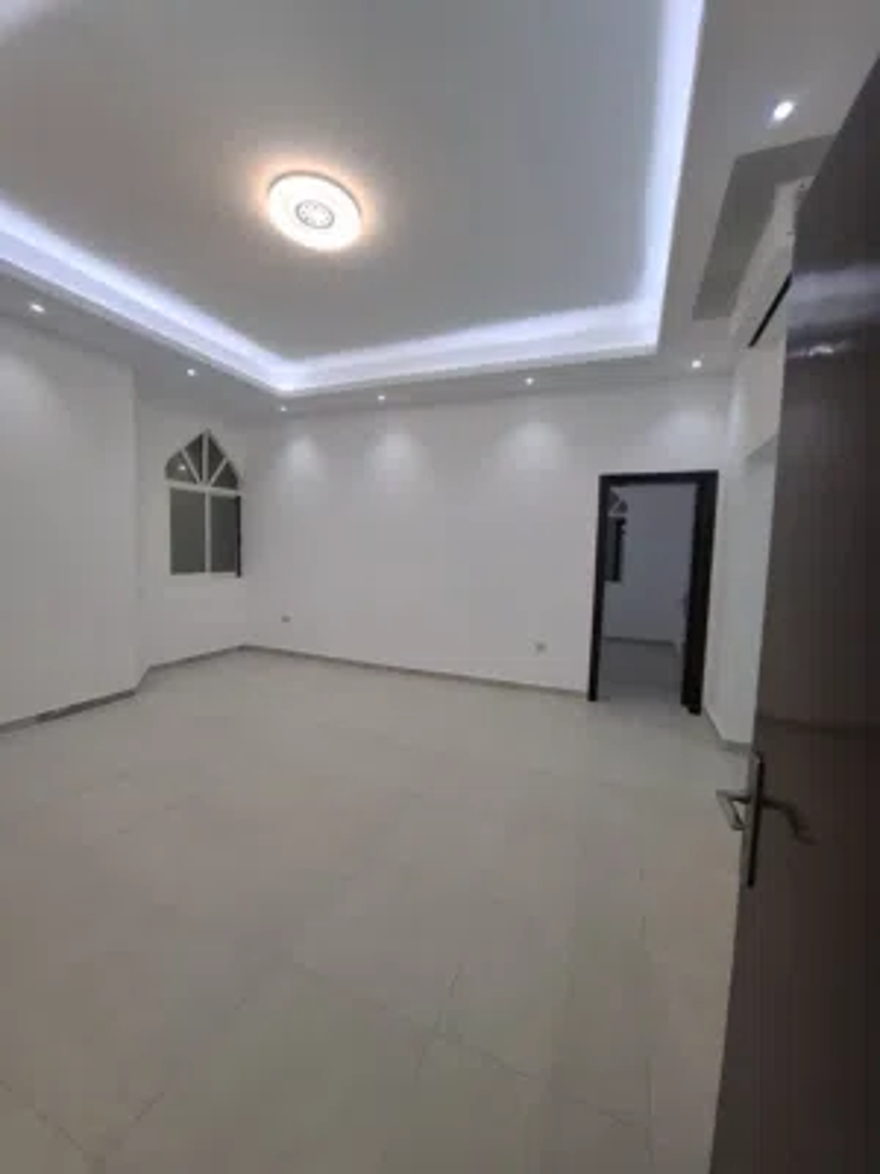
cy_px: 587
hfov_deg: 89.9
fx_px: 441
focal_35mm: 13
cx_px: 440
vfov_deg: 106.2
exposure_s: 1/50
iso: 50
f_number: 2.2
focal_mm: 1.74
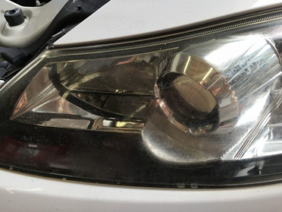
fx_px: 236
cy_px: 106
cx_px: 141
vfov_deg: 48.3
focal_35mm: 29
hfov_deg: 61.6
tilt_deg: -50.6
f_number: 2.2
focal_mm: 4.15
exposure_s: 1/178
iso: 25
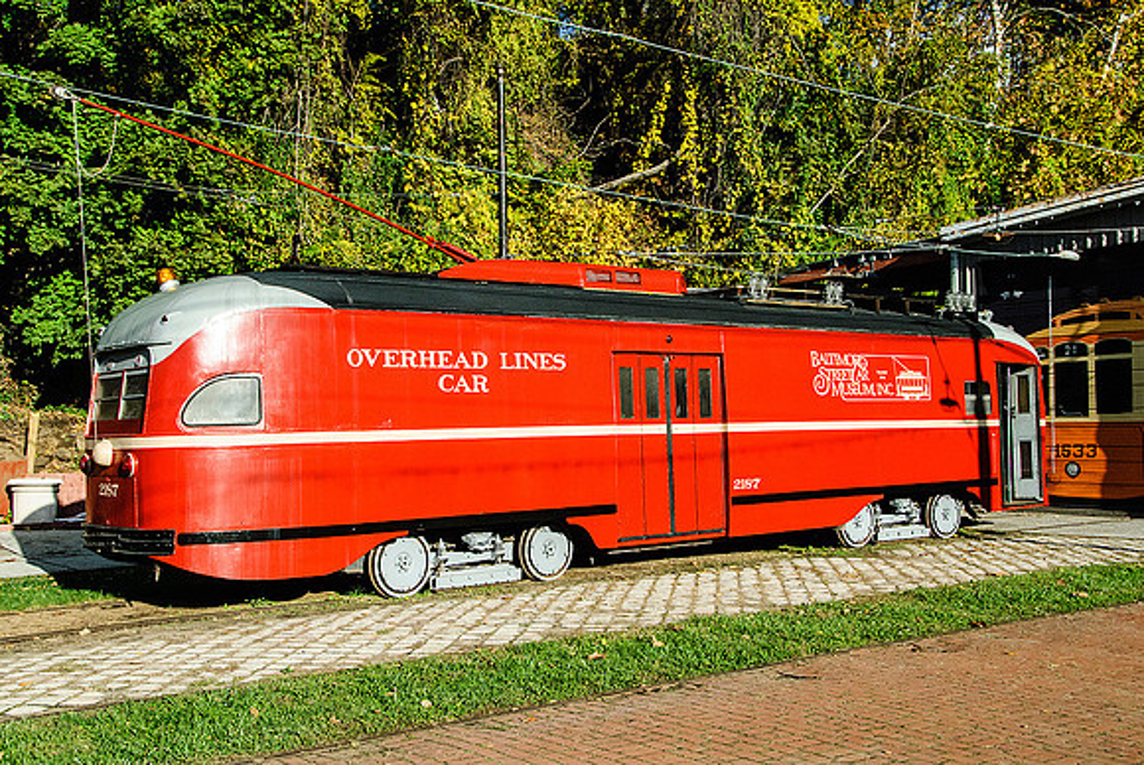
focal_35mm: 40
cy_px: 382
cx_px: 572
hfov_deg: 47.9
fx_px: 1288
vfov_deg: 33.1
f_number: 8
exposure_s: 1/500
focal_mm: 27
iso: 400
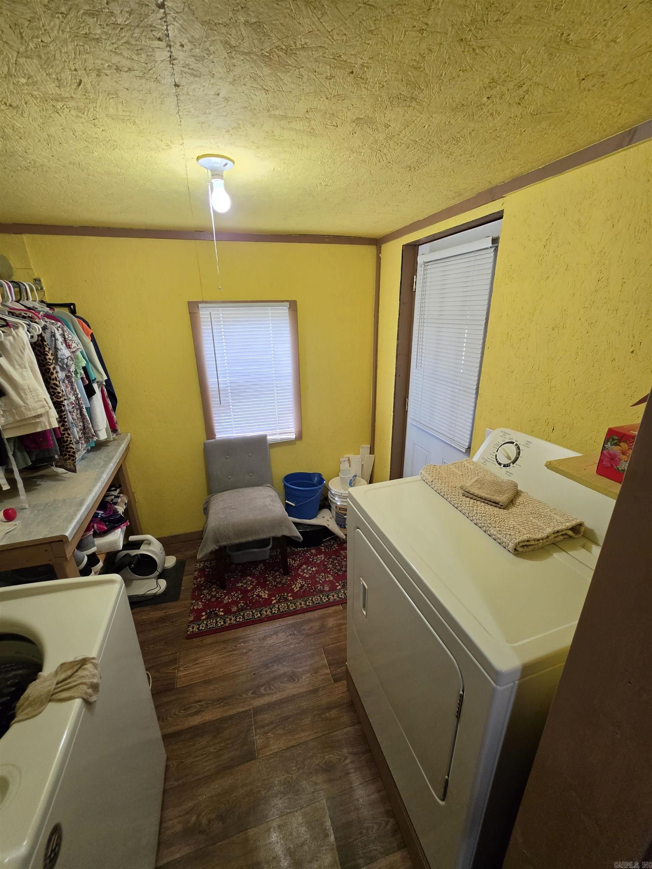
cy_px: 434
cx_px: 326
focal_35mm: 13
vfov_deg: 106.2
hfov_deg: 89.9
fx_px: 326
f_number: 1.9
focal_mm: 2.2
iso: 160
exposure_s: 1/120
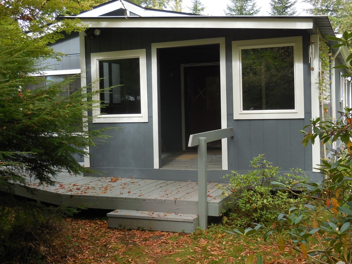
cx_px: 172
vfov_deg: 30.2
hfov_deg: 39.7
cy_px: 117
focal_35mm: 48
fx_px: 488
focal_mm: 7
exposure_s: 1/160
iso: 125
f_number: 3.9
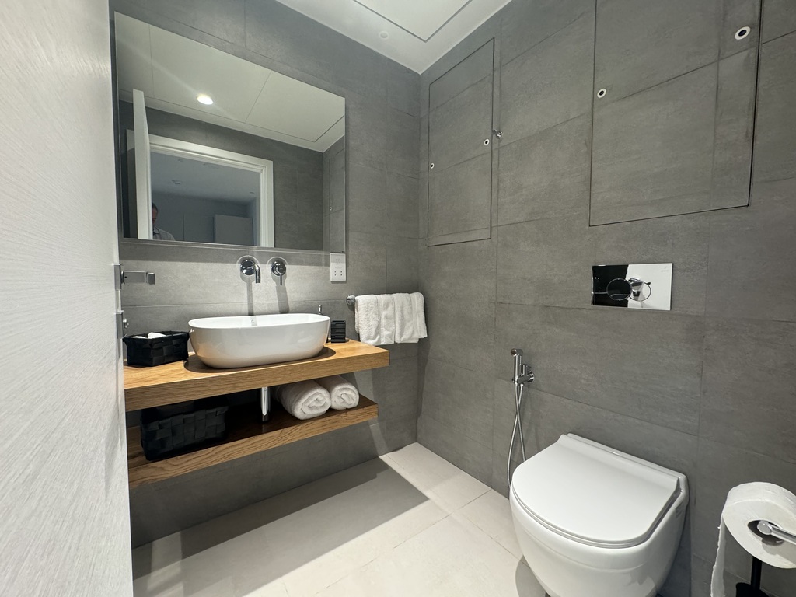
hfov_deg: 102.1
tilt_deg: -2.6
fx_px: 322
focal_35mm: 14
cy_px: 298
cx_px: 398
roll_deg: -1.6
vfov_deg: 85.7
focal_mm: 2.22
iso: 250
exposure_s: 1/100
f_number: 2.2
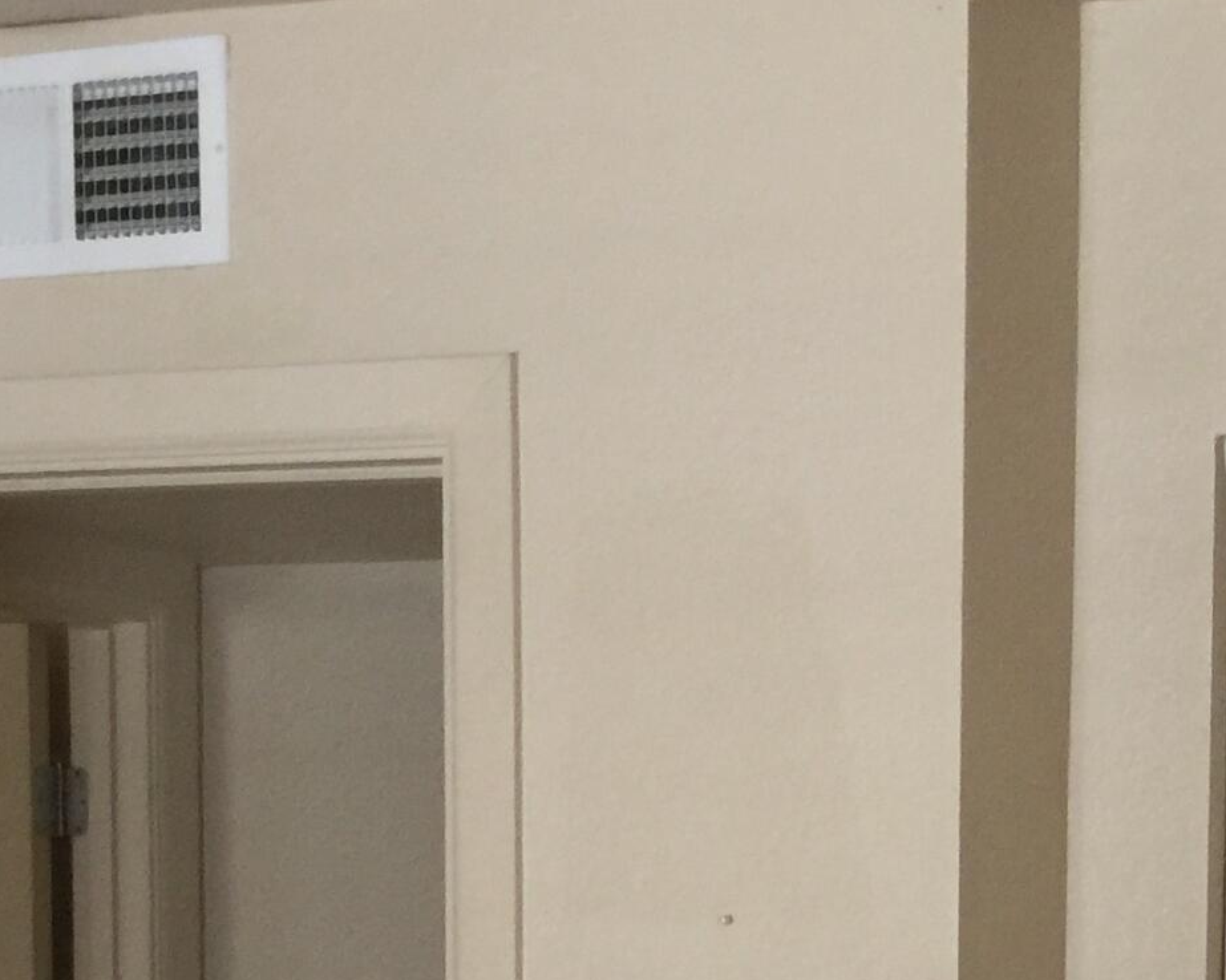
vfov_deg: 15.6
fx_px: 3338
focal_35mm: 92
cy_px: 1377
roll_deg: -0.3
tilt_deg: -4.6
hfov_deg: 19.9
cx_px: 1350
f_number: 2.2
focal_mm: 4.15
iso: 50
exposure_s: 1/30
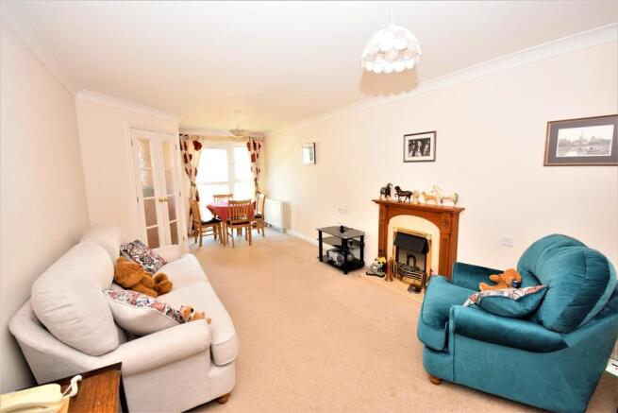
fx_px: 258
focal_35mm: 15
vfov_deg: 77.4
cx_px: 309
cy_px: 206
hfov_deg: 100.4
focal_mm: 10
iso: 800
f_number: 5
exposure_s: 1/100
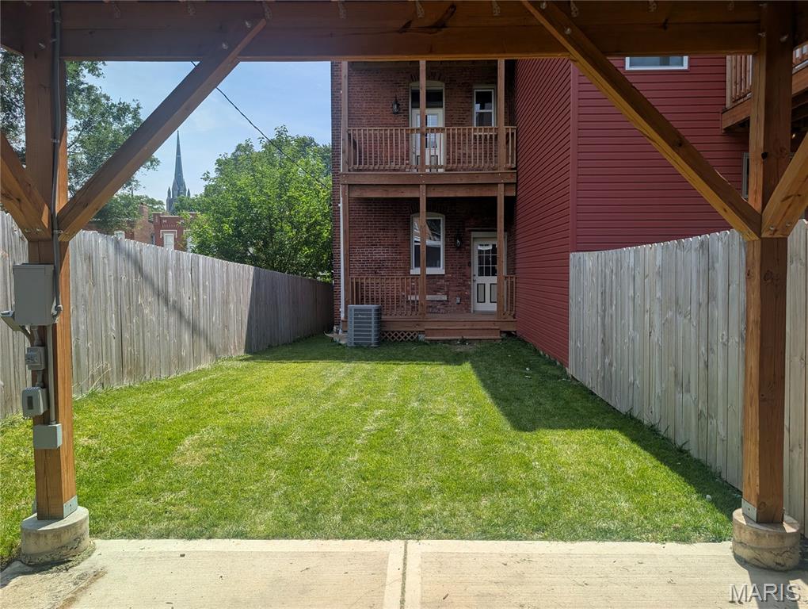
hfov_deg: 71.5
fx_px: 561
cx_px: 404
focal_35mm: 24
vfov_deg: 56.9
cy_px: 304
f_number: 1.68
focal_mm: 6.9
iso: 21
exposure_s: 1/1290
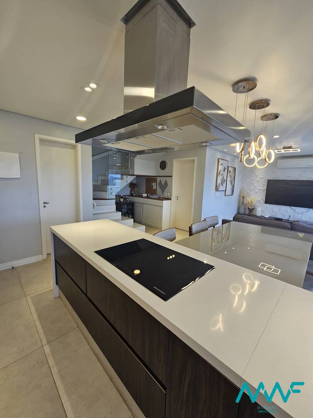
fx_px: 157
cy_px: 209
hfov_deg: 89.9
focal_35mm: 13
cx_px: 156
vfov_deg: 106.2
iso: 80
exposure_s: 1/120
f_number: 2.2
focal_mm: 2.2
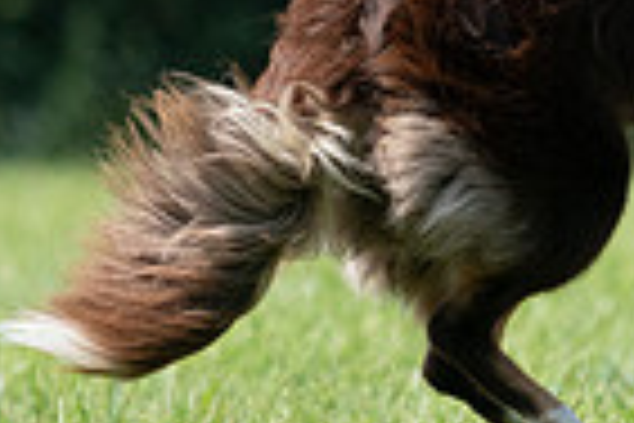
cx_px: 854
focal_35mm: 1515
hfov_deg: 1.4
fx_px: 26679
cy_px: -196
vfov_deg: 0.9
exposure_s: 1/4000
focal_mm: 368
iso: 1600
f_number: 6.3
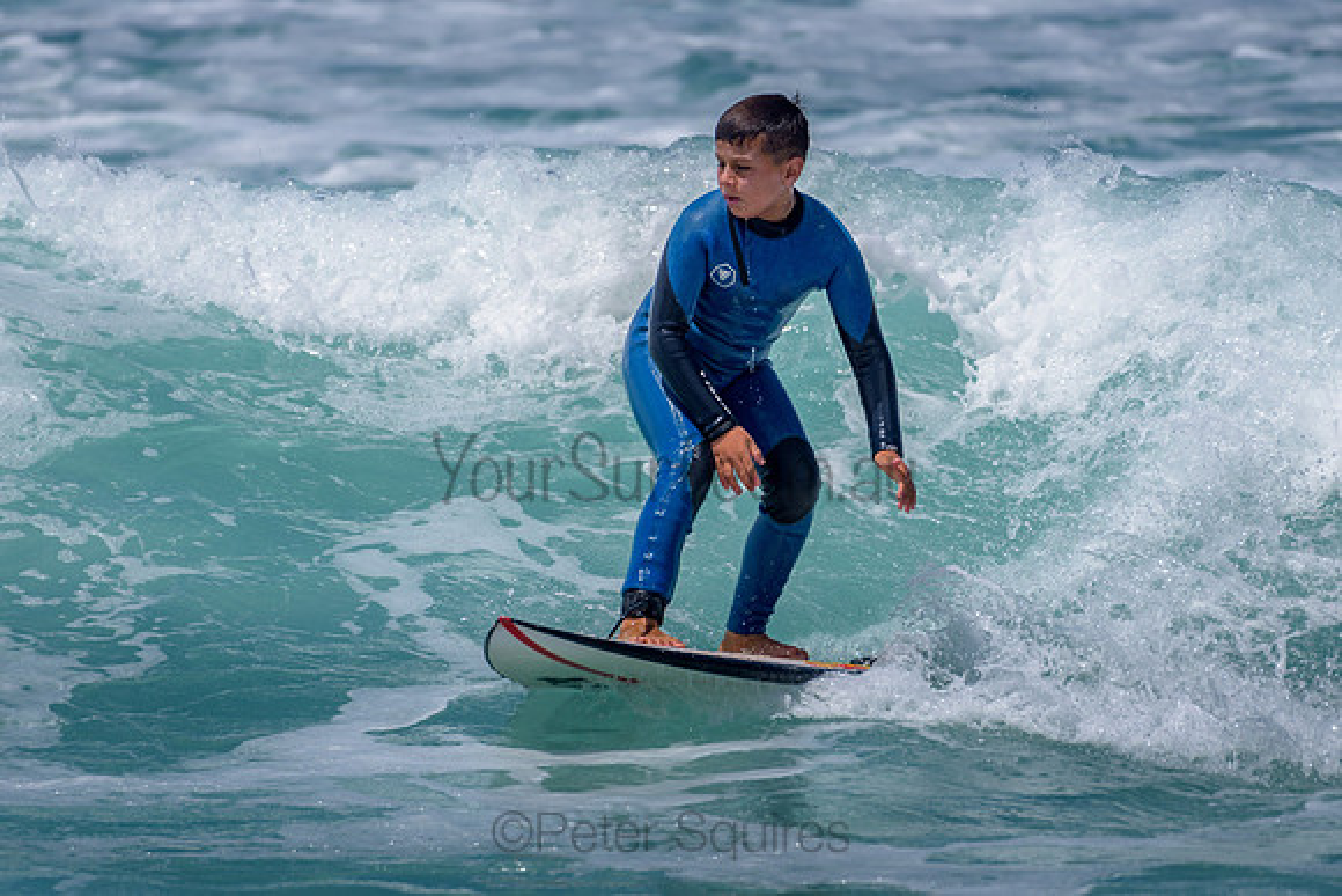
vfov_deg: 2.2
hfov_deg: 3.4
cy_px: 444
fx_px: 22903
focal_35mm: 614
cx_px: 671
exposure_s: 1/2000
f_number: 5.6
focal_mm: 500
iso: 80
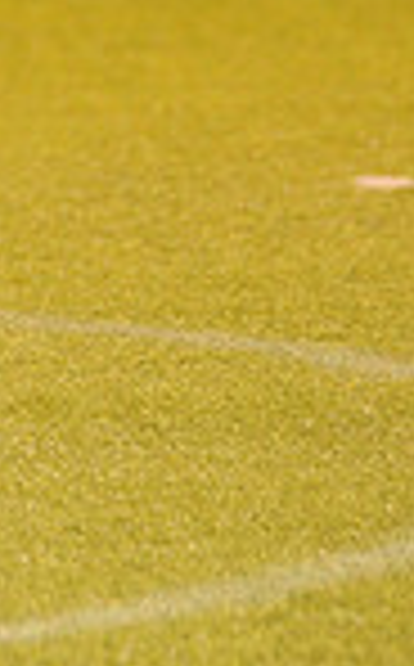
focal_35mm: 1201
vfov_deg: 1.8
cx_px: -788
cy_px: -153
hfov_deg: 1.1
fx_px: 21766
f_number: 6.3
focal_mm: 300
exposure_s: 1/200
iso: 6400
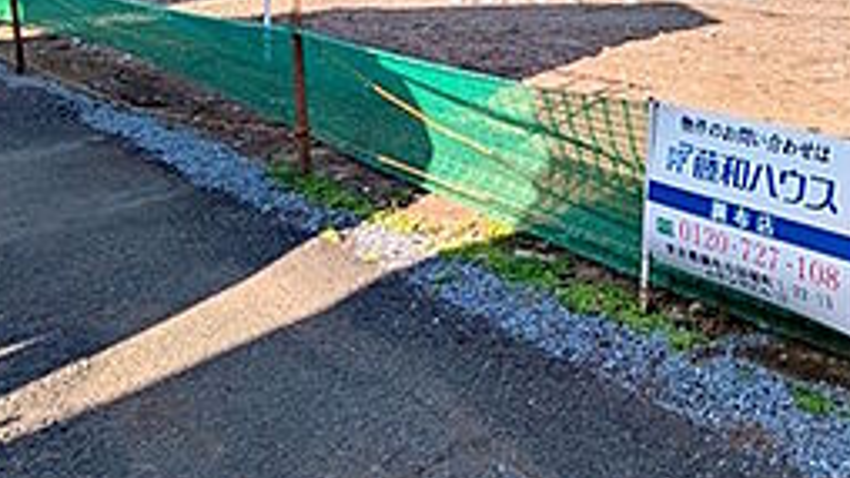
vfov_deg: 29.4
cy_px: -57
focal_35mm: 36
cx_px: 796
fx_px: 812
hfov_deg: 48.2
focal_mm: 1.83
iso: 48
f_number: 2.2
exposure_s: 1/1284
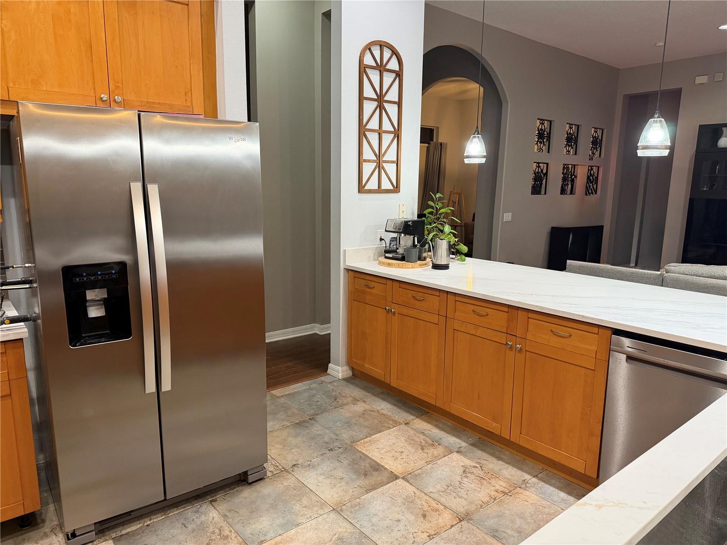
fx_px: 504
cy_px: 272
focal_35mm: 24
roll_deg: -0.5
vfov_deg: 56.8
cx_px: 364
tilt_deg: -9.5
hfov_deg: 71.6
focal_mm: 6.76
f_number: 1.78
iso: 320
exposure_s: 1/60
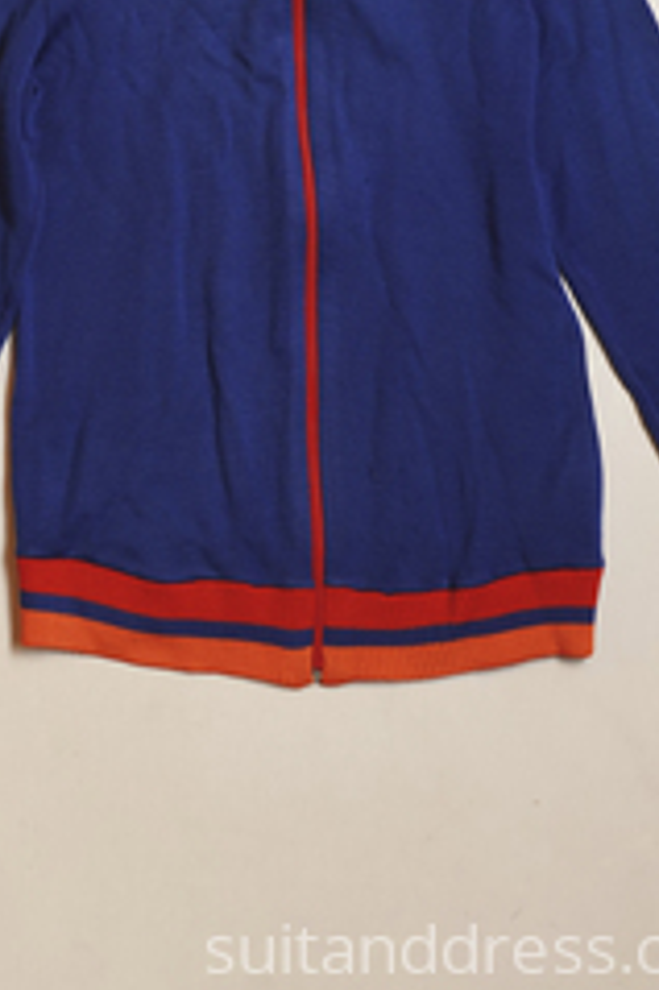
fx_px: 2145
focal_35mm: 78
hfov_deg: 17.5
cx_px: 300
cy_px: 246
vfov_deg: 25.7
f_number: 5.6
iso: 400
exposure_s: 1/50
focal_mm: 32
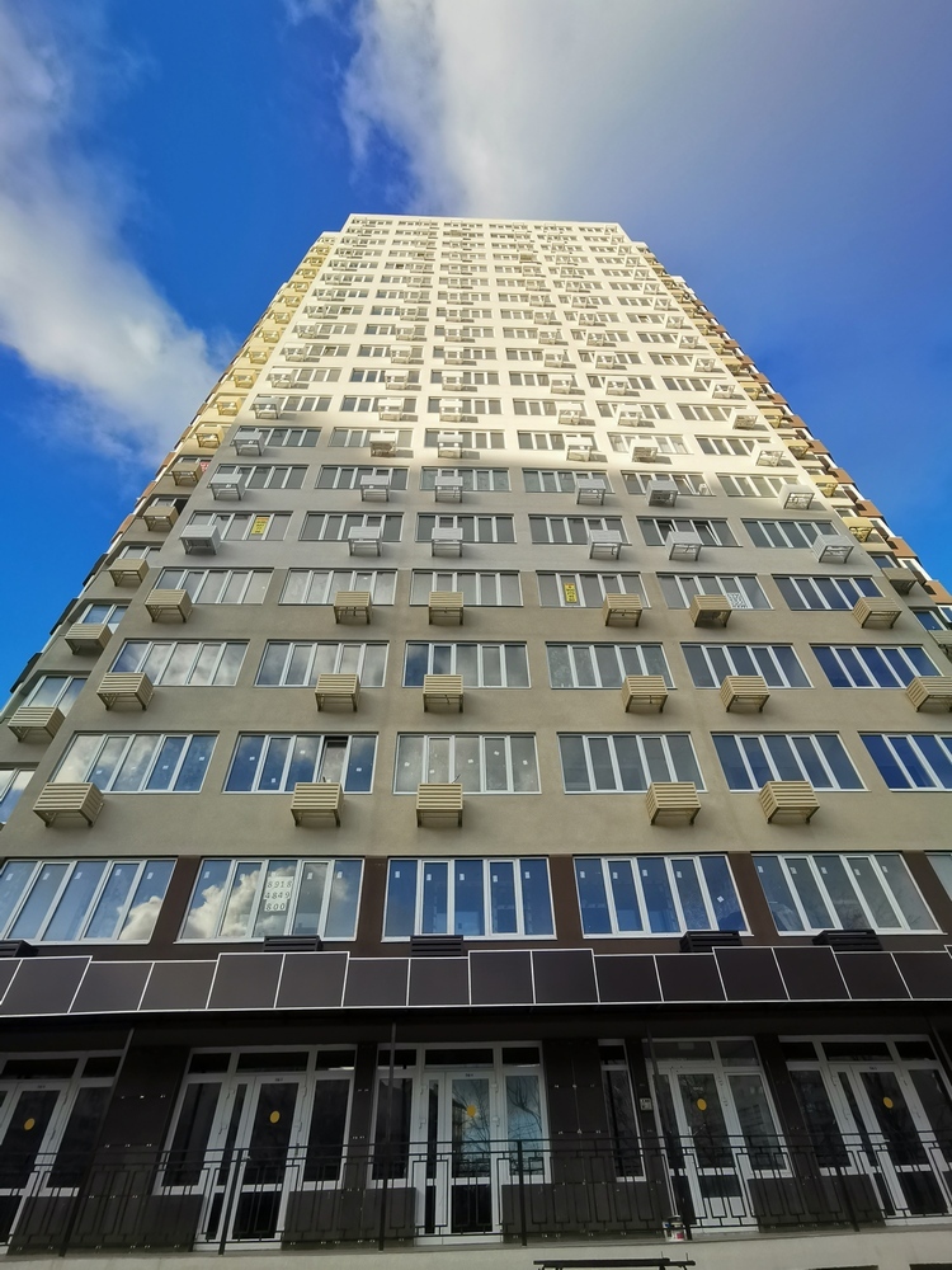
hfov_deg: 74.7
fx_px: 623
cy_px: 635
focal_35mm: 17
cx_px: 476
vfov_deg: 91.0
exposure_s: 1/793
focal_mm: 2.23
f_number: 2.2
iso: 50
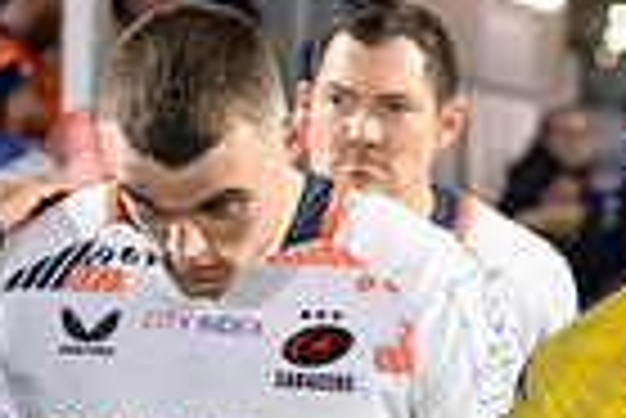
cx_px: 919
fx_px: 5083
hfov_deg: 6.9
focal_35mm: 292
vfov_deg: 4.7
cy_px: 623
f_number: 3.2
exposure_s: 1/400
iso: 4000
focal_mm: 70
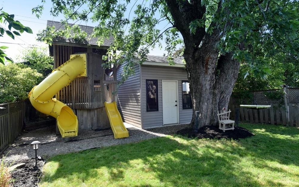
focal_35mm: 21
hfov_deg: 82.3
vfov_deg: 57.2
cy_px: 90
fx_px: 171
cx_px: 146
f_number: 8
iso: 500
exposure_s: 1/250
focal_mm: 20
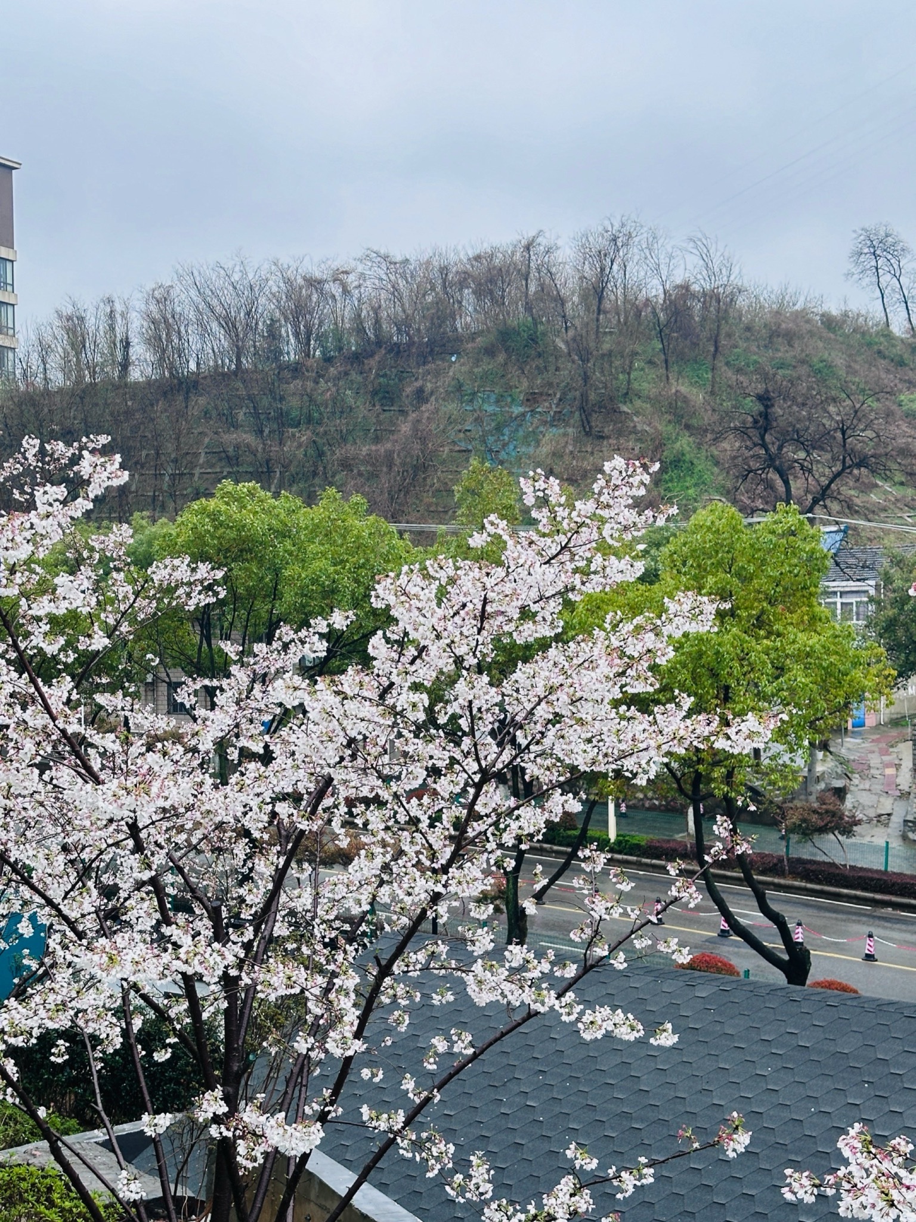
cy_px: 611
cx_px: 458
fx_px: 1694
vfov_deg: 39.7
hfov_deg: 30.3
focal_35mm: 48
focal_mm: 6.86
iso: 80
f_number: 1.78
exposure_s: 1/96
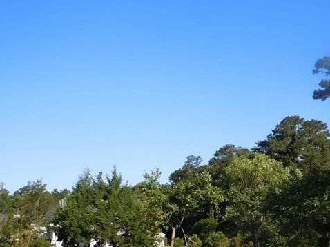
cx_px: 255
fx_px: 572
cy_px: 245
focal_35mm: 60
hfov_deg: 31.5
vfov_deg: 23.4
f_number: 3.7
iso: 100
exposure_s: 1/640
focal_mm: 5
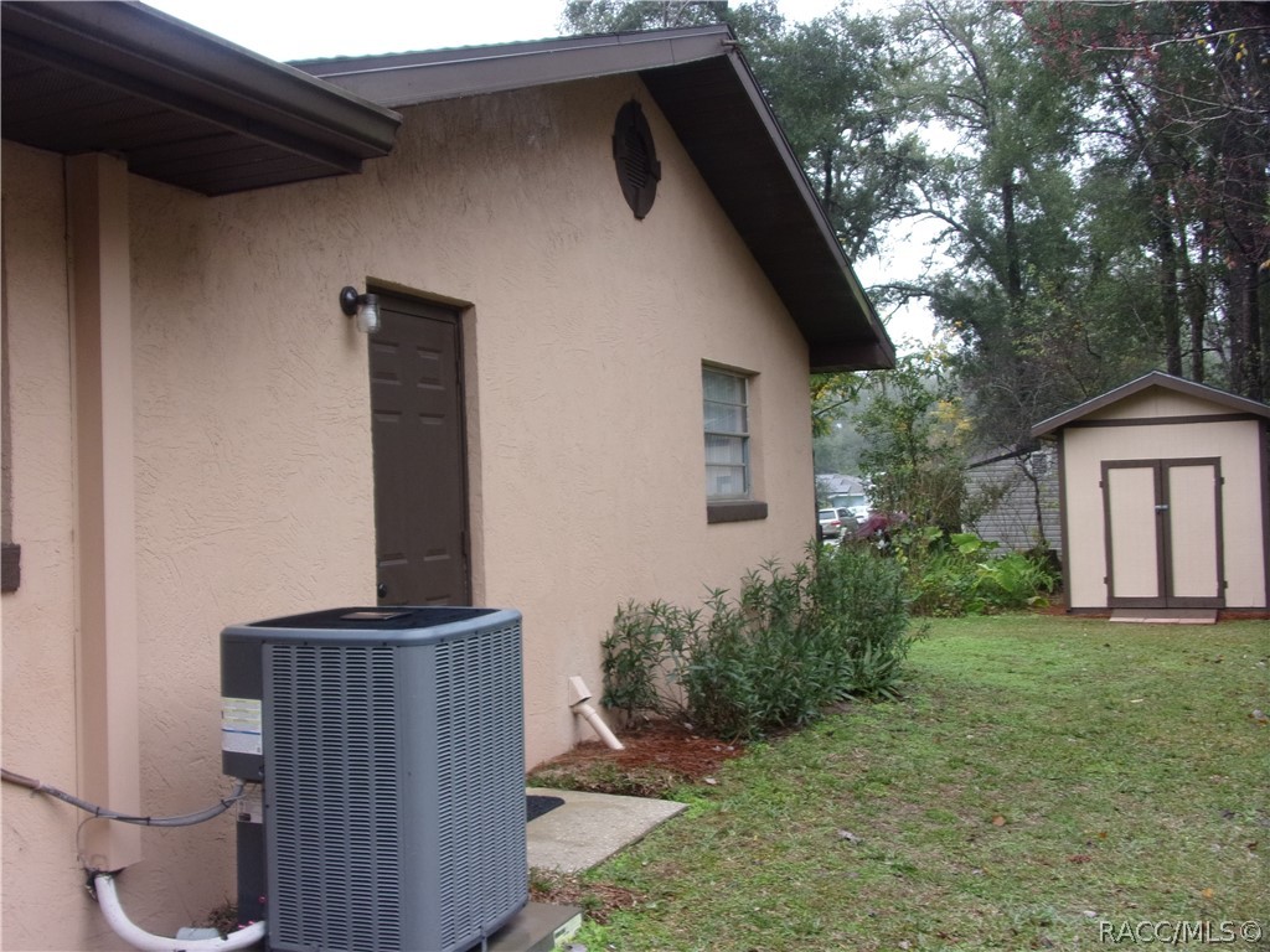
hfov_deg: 55.4
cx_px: 635
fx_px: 1211
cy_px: 476
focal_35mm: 33
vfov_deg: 42.9
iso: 80
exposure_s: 1/58
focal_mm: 5.9
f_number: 3.7
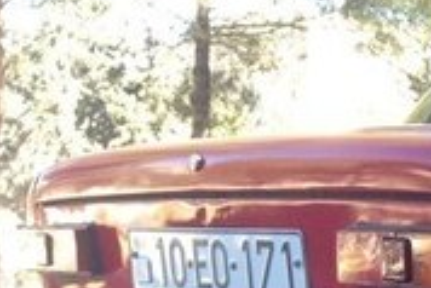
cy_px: 483
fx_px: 1522
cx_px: 755
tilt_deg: -5.9
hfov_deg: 14.4
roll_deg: -1.6
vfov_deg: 10.3
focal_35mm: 127
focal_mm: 4.12
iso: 80
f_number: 2.4
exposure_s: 1/120
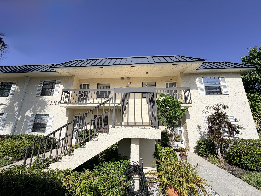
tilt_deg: +14.6
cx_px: 130
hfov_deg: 102.1
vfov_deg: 85.7
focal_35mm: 14
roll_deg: -1.0
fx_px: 106
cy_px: 98
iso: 20
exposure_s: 1/1534
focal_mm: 2.22
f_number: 2.2
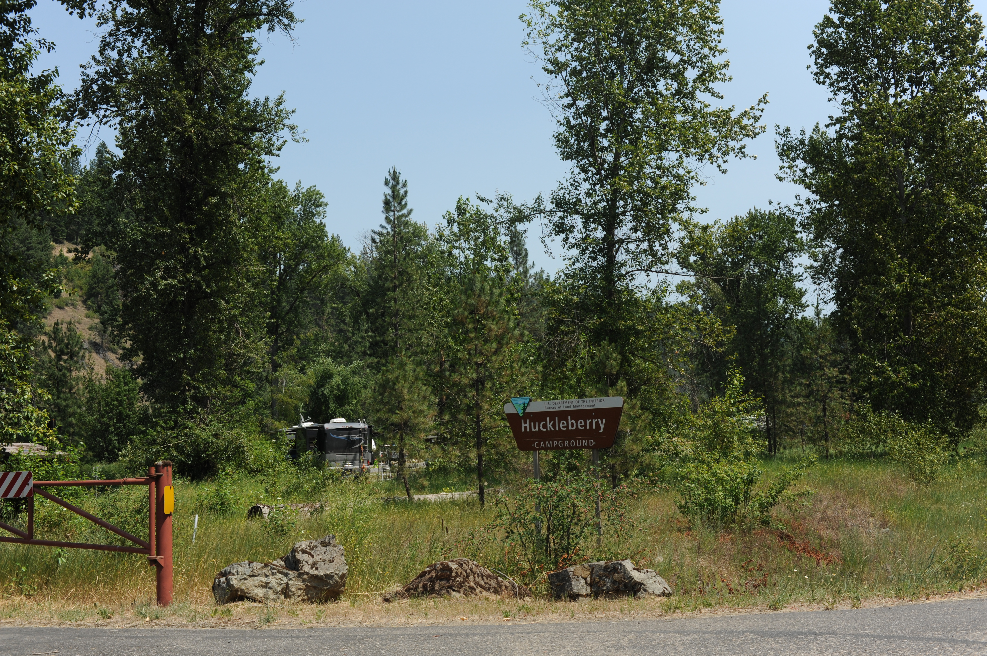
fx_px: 959
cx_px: 494
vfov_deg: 37.8
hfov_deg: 54.5
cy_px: 328
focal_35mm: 35
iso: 400
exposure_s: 1/1000
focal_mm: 35
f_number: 9
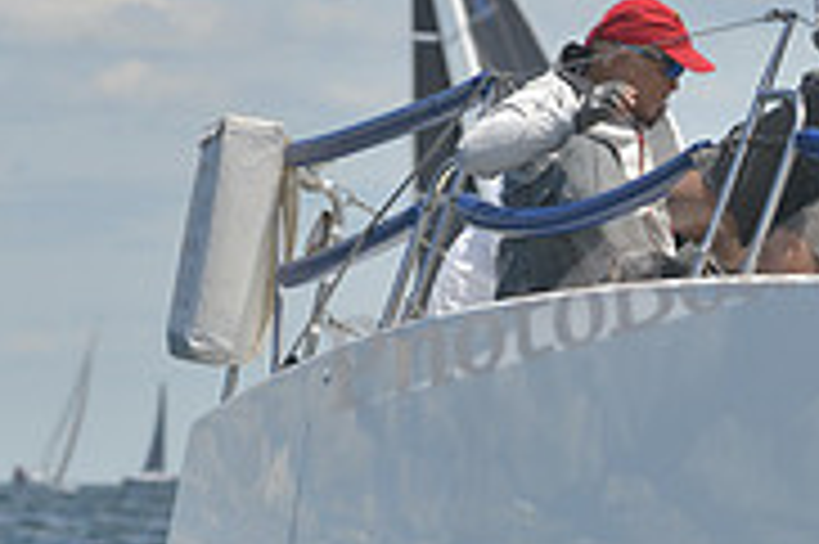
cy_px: 465
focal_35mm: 639
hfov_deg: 3.2
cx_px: 1192
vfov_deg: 2.1
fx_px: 14524
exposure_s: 1/800
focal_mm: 200
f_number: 8
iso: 280
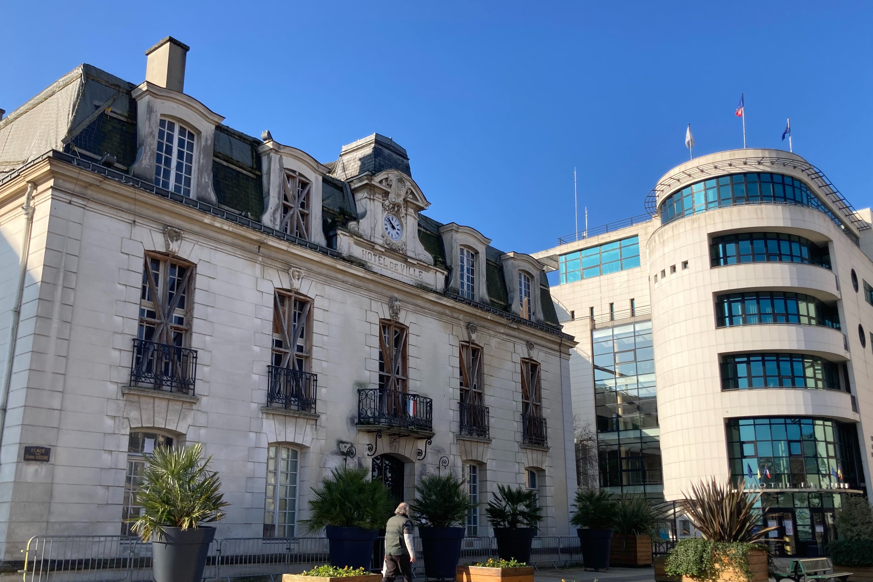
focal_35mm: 33
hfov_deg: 57.2
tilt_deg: +13.8
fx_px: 800
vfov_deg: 39.9
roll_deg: -1.3
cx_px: 465
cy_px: 335
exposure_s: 1/1230
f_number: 1.8
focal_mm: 3.99
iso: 20
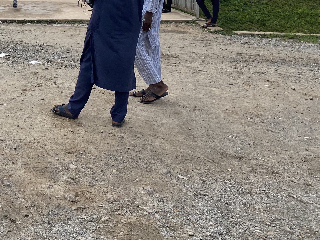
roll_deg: +0.2
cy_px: -15
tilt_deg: -4.8
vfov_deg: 23.5
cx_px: 20
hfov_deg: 30.9
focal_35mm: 59
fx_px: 545
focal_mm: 4.25
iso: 32
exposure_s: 1/1587
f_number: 1.8
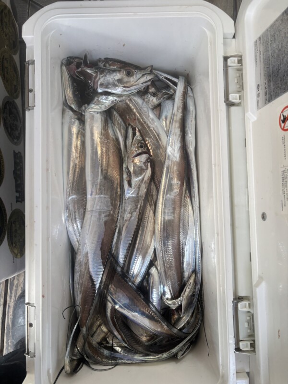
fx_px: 288
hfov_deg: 53.1
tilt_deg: -87.0
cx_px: 144
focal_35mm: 26
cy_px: 192
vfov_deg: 67.3
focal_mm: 5.96
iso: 64
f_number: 1.6
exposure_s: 1/121
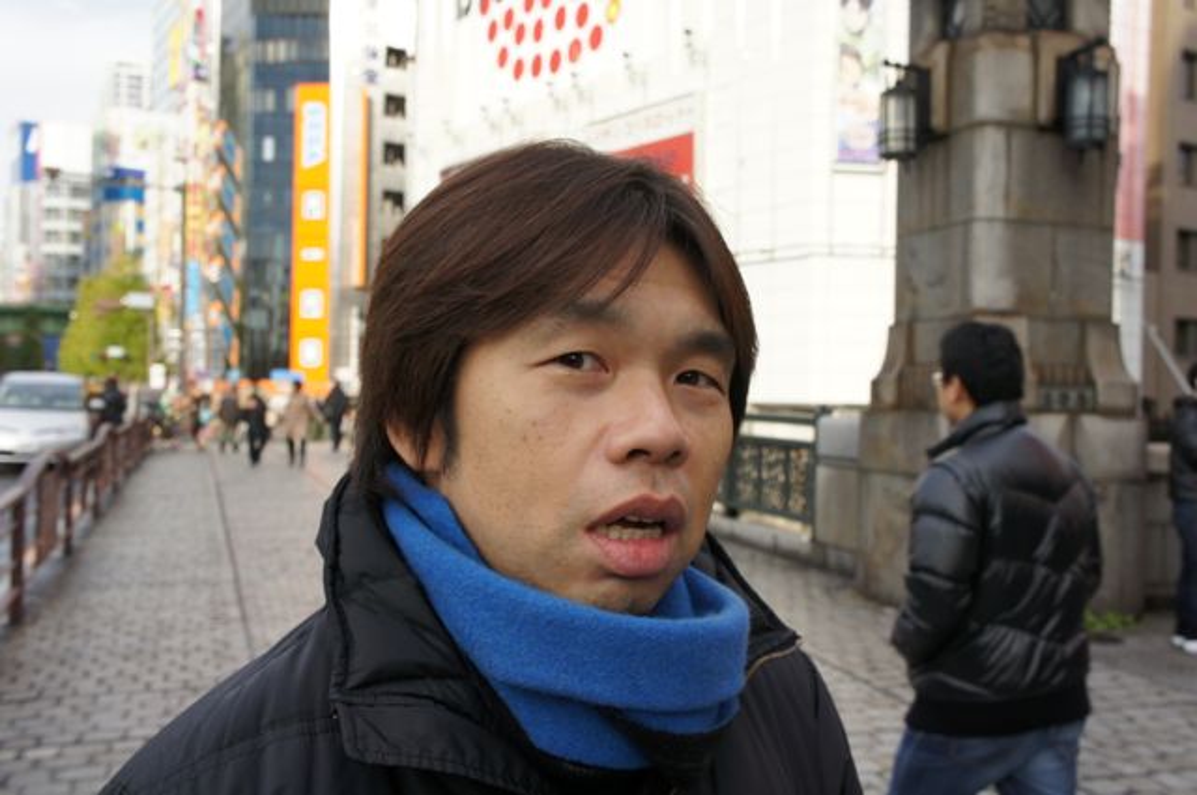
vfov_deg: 38.3
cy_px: 398
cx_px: 598
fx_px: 1146
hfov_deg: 55.2
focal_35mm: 34
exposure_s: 1/125
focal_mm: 23
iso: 200
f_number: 7.1
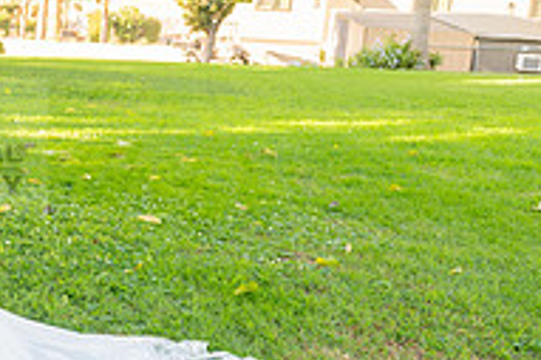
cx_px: -193
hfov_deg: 23.8
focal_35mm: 73
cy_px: 146
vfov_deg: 18.6
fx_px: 1096
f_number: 4.5
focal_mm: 24
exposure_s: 1/200
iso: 200
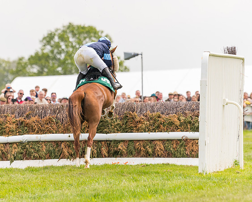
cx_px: 89
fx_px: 2920
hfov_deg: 4.9
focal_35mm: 392
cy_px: 91
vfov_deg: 4.0
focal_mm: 200
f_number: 4
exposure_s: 1/2500
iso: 400
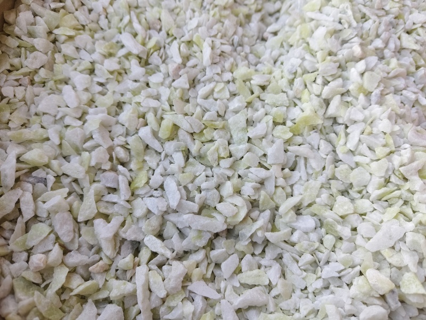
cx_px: 213
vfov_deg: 58.9
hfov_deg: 73.9
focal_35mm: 23
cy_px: 160
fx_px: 283
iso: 72
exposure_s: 1/177
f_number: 1.88
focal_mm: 5.6
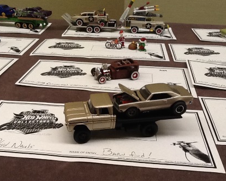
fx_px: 314
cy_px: 89
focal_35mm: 47
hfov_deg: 39.5
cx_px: 108
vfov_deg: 32.1
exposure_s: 1/30
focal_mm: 2.03
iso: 100
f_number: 2.4
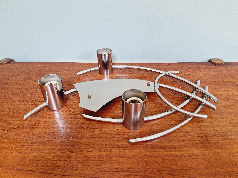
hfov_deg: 73.9
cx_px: 119
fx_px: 158
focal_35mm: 23
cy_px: 89
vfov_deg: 58.9
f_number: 1.8
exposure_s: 1/180
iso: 160
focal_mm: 5.4
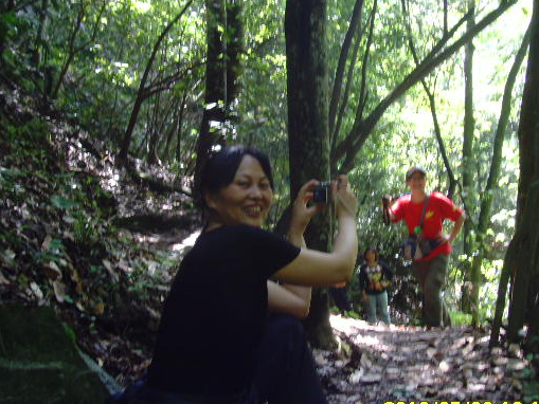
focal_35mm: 49
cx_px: 277
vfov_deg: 29.7
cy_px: 207
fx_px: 763
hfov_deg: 38.9
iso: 160
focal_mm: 6.6
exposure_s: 1/45
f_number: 3.5
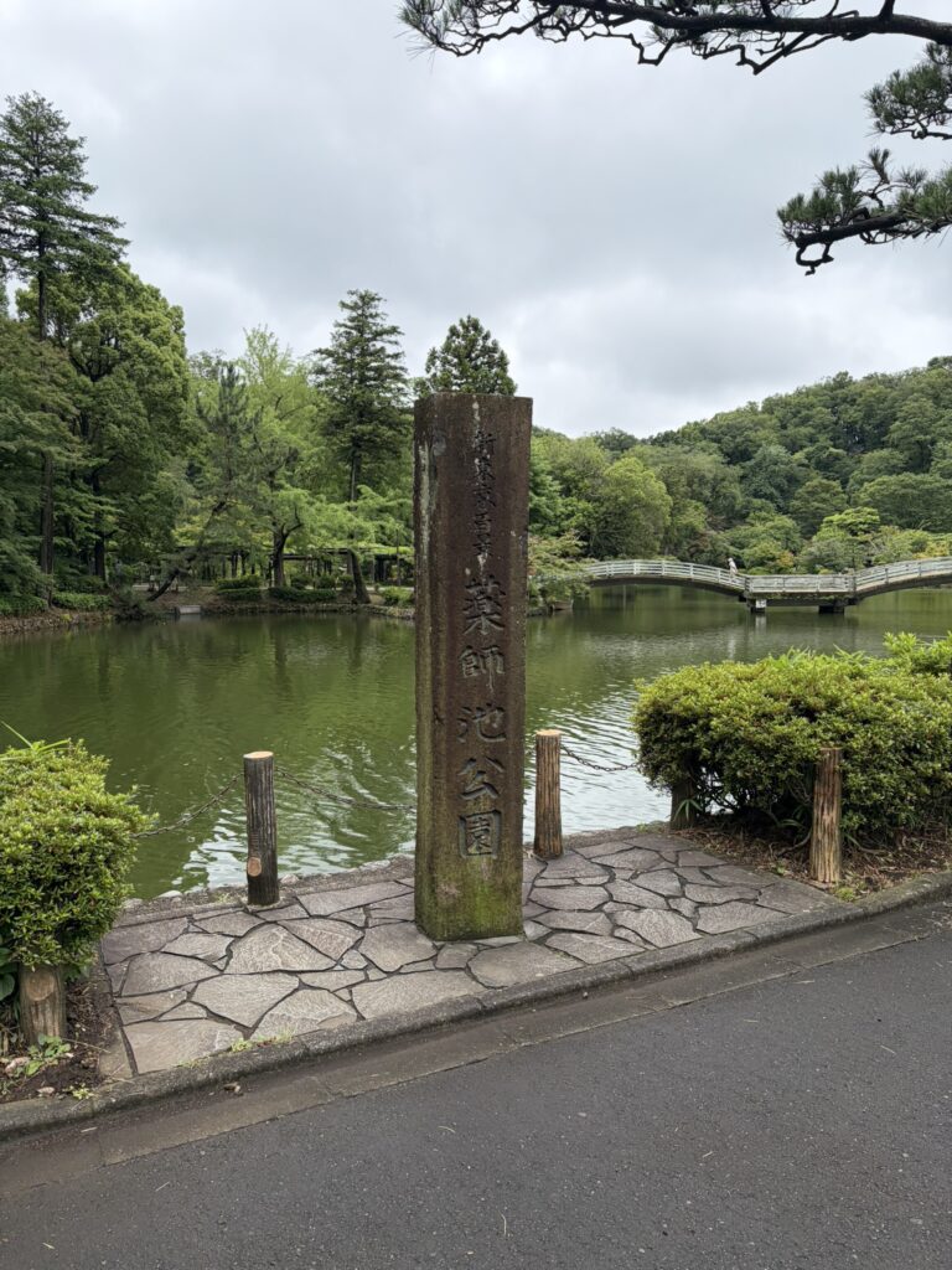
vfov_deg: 67.3
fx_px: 953
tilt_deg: -3.2
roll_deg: +1.3
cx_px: 476
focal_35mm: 26
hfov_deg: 53.1
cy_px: 635
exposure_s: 1/2364
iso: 50
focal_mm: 5.96
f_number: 1.6
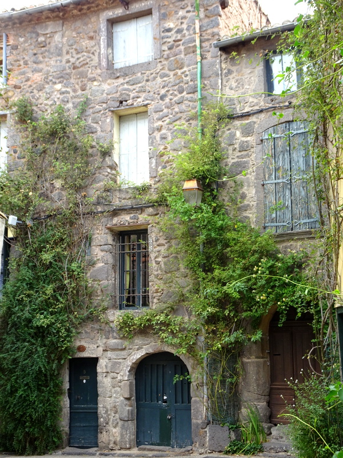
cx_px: 172
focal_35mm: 56
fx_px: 740
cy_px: 229
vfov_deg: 34.3
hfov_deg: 26.1
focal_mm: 9.52
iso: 80
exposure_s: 1/80
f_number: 4.5
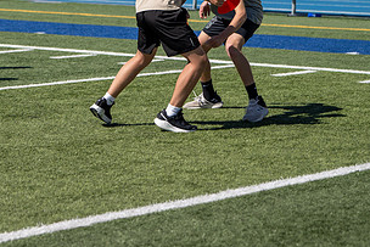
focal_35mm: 155
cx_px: 59
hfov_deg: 13.2
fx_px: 1594
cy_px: -4
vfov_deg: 8.8
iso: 50
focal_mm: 70
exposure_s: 1/800
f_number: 3.2
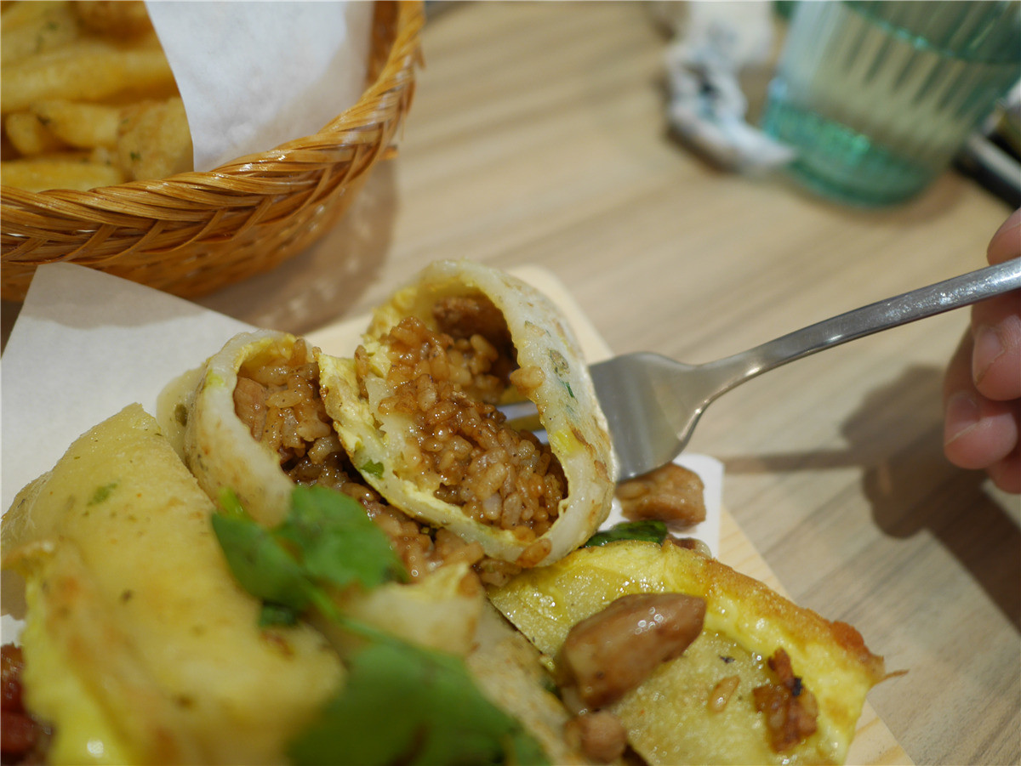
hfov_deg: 59.9
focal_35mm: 30
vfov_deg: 46.8
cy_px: 383
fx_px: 885
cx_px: 510
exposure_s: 1/125
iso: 200
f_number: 1.8
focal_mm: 15
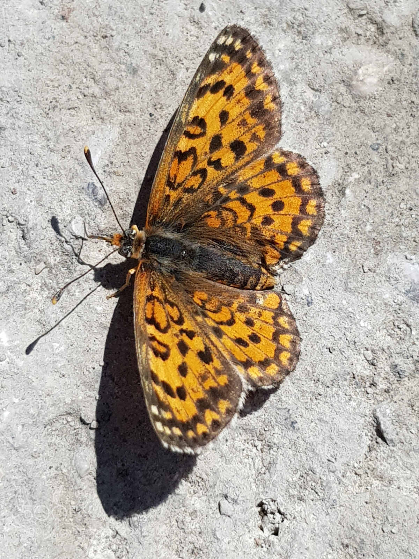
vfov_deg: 67.3
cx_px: 210
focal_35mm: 26
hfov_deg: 53.1
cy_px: 280
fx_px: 420
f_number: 1.7
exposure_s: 1/2904
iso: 40
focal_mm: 4.2
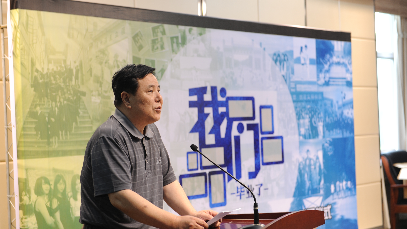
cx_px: 203
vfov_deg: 16.3
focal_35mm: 74
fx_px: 799
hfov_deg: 28.6
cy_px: 123
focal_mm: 70
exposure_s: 1/50
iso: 400
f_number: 4
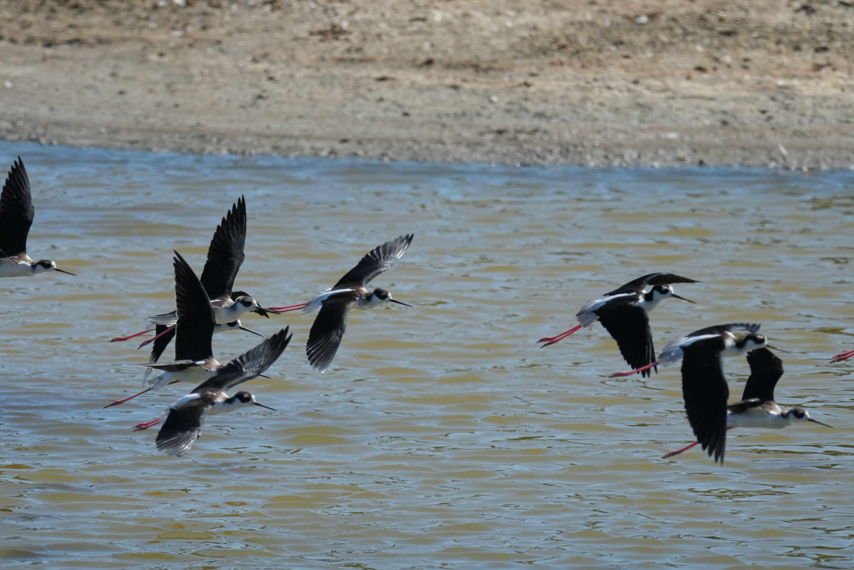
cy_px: 285
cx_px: 427
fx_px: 15964
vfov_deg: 2.0
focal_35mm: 673
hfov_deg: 3.1
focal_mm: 449
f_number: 6.3
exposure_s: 1/2000
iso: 500
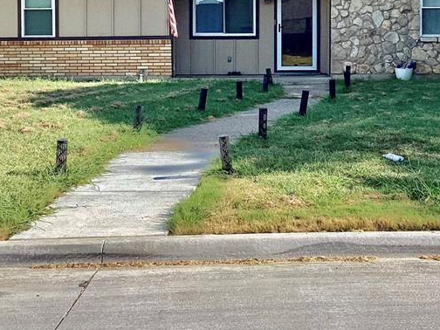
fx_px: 801
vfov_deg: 22.7
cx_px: 269
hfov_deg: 30.6
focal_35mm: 63
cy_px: 34
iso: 25
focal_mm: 3.3
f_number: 2.4
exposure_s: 1/936
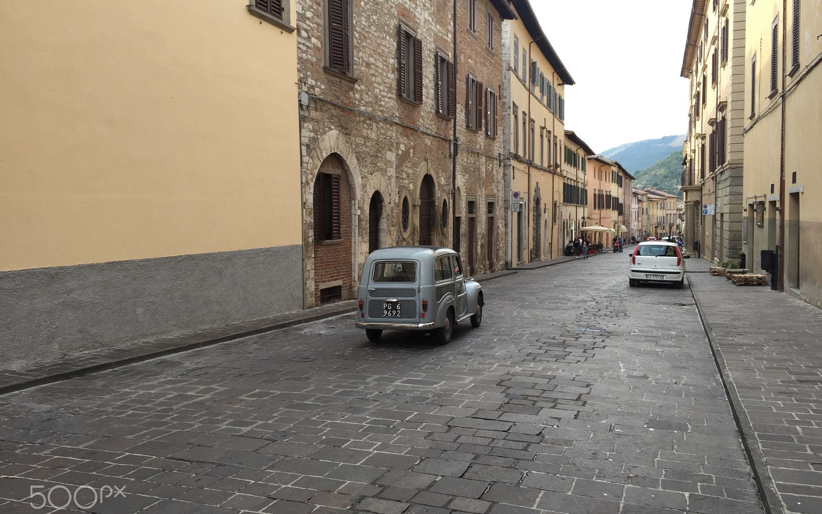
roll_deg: -0.4
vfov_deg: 40.6
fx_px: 694
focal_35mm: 31
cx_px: 412
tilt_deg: -3.3
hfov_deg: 61.2
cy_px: 254
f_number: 2.2
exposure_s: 1/229
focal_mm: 4.15
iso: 32
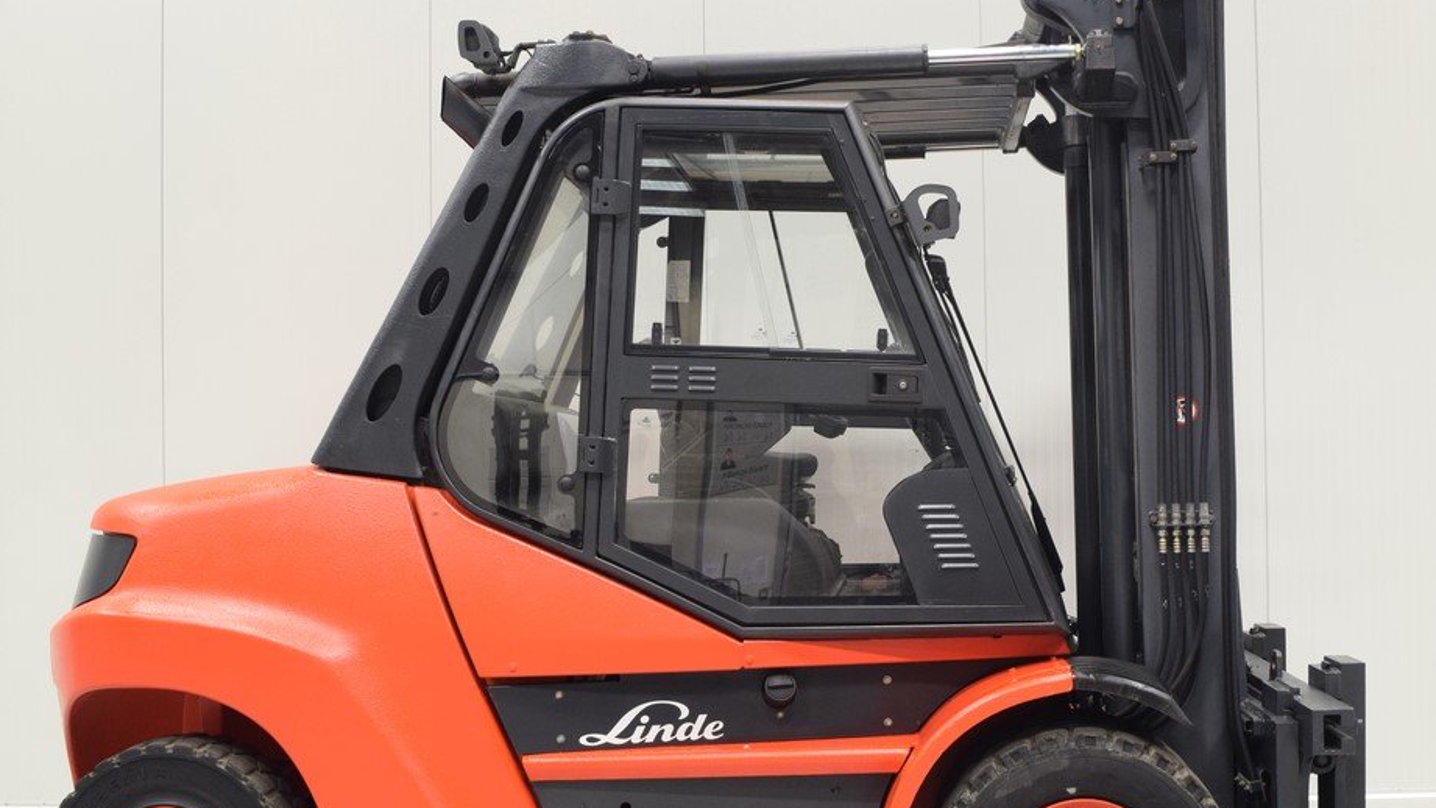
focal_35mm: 45
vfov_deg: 26.5
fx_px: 1713
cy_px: 441
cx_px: 830
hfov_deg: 45.3
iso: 800
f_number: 7.1
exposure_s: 1/13
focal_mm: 22
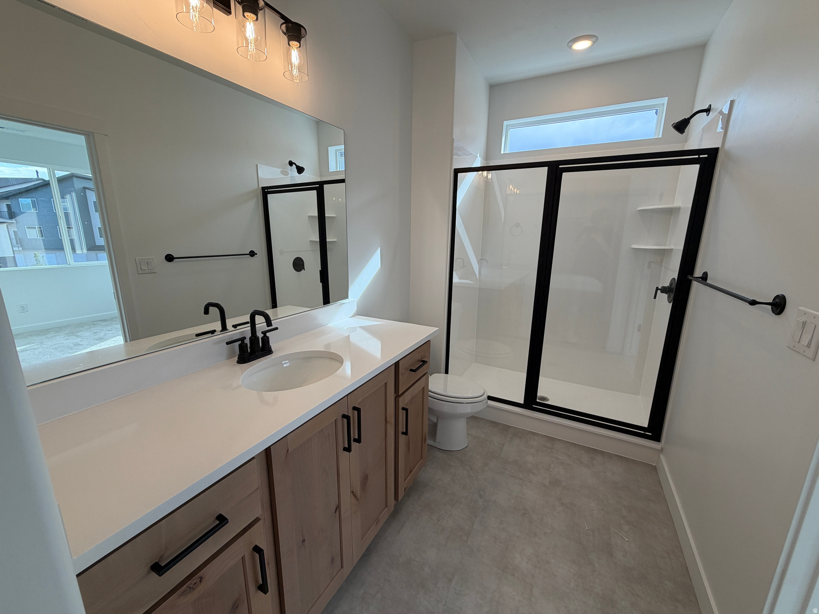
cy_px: 307
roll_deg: -0.2
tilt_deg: -12.0
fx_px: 331
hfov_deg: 102.1
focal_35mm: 14
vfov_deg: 85.7
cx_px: 410
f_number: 2.2
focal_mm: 2.22
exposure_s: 1/125
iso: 40
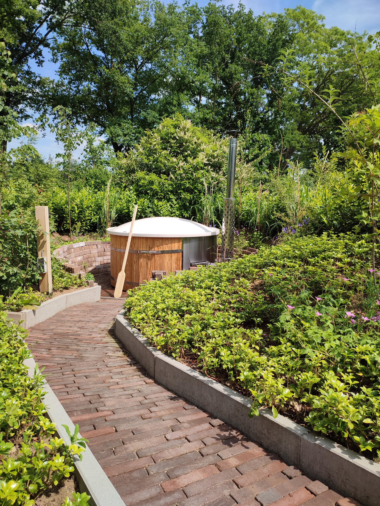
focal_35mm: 25
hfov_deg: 54.9
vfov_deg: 69.4
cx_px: 190
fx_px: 366
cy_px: 253
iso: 50
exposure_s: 1/622
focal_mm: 6.04
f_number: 1.9
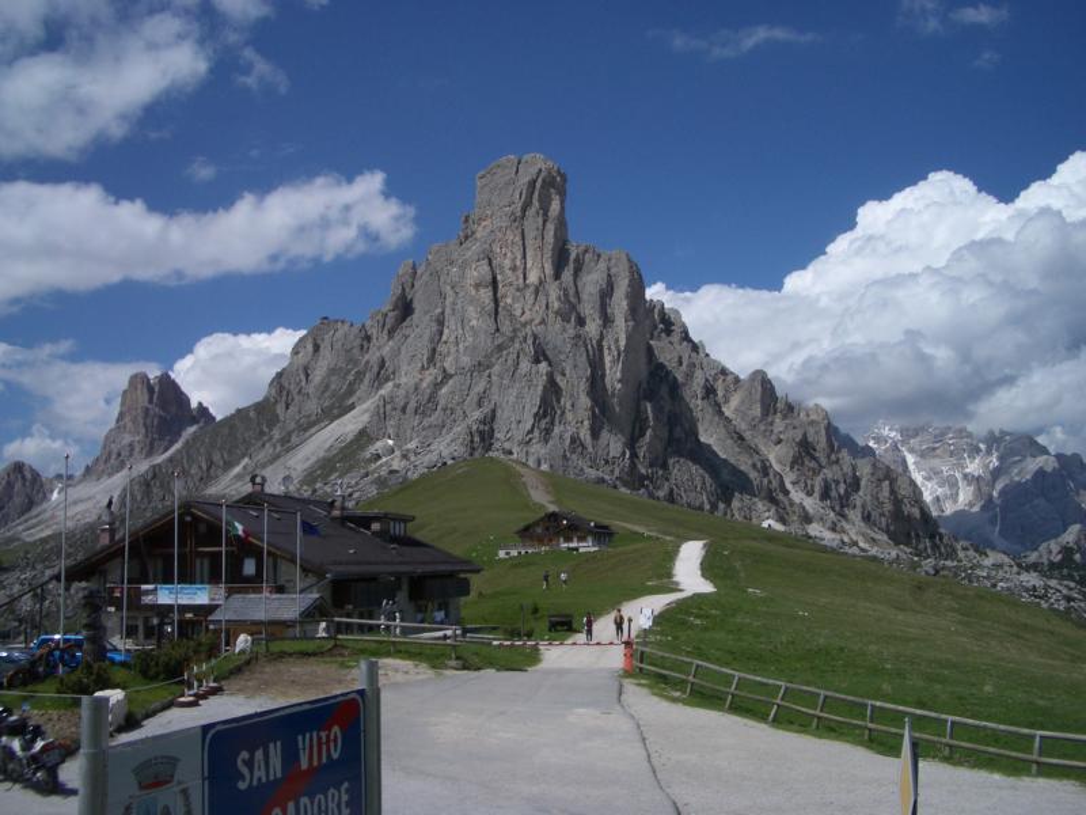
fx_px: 1098
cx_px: 543
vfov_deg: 40.7
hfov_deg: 52.6
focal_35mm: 35
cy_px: 408
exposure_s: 1/1600
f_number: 4.3
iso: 50
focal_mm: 5.8
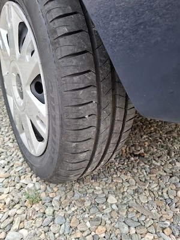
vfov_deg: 73.9
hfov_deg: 58.9
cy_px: 120
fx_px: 159
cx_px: 90
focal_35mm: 23
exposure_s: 1/115
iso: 50
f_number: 1.8
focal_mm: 5.54
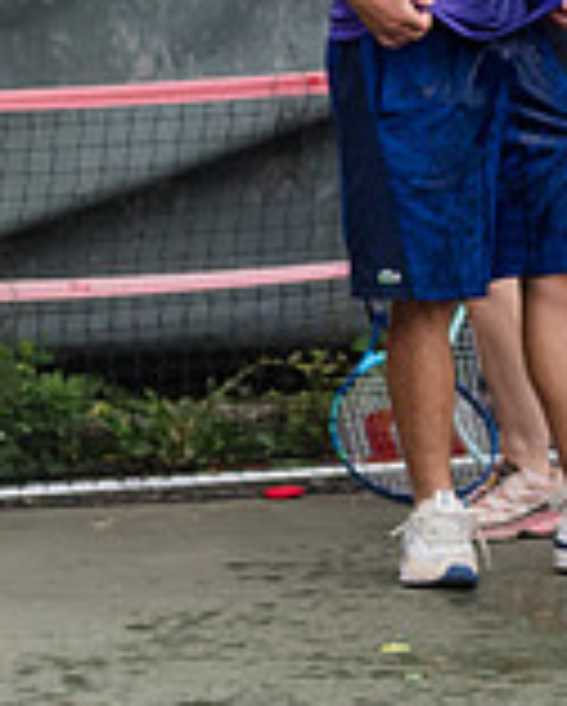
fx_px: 9149
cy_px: 176
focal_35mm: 437
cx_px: -575
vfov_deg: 4.4
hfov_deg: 3.5
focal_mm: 105
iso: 1250
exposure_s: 1/1250
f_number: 5
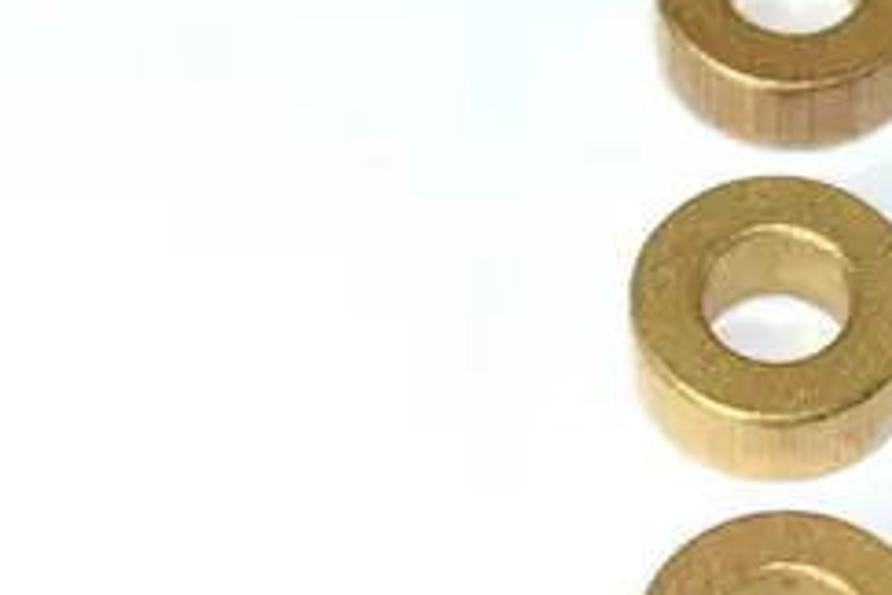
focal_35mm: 237
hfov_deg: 8.6
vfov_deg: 5.8
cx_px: 995
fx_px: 5872
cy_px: 356
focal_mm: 48
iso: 100
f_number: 7.1
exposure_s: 1/80
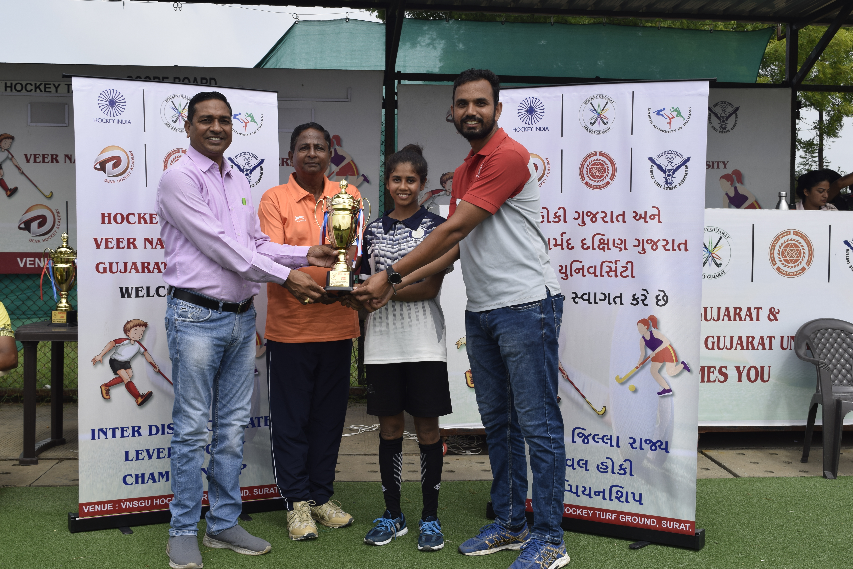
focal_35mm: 44
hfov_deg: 45.0
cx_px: 426
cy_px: 284
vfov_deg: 30.8
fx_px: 1031
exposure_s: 1/250
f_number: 8
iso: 100
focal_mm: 29
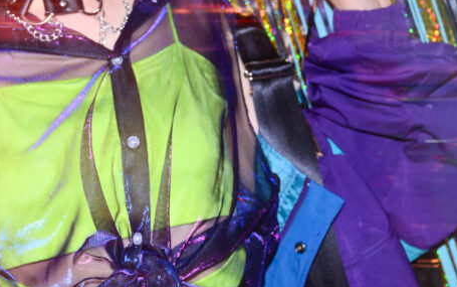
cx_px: 58
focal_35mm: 124
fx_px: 1545
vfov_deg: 10.6
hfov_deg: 16.6
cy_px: 61
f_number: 4.5
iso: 80
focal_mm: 58
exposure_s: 1/13
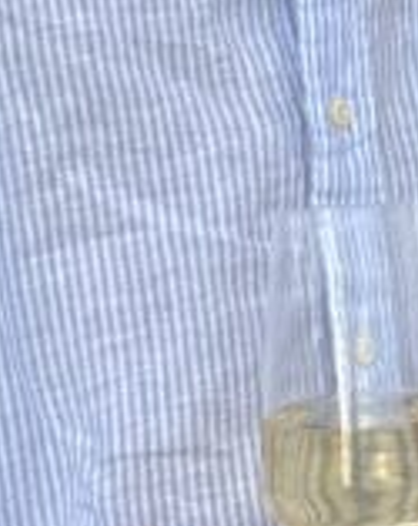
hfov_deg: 9.9
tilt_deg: -8.2
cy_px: 151
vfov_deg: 12.6
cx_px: 518
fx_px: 2373
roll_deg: +0.2
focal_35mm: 153
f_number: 1.78
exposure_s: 1/2710
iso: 80
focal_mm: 6.76
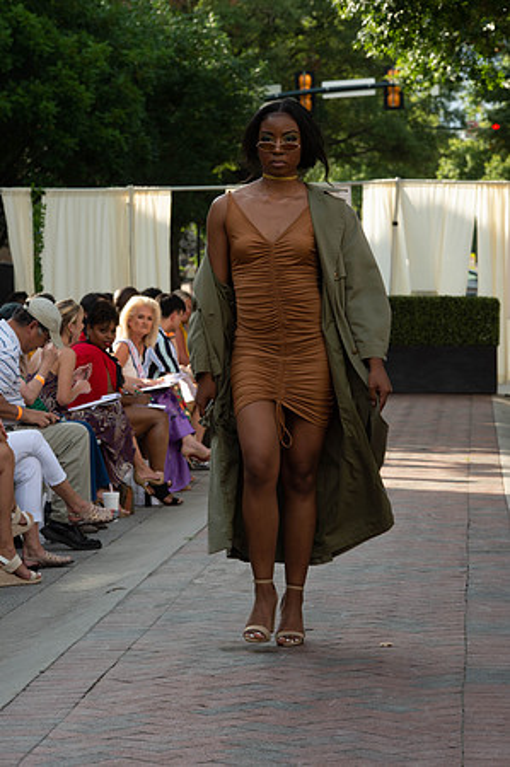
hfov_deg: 10.1
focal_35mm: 135
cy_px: 384
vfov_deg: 15.2
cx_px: 255
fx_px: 2875
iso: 400
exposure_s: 1/160
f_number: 10
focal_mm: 135
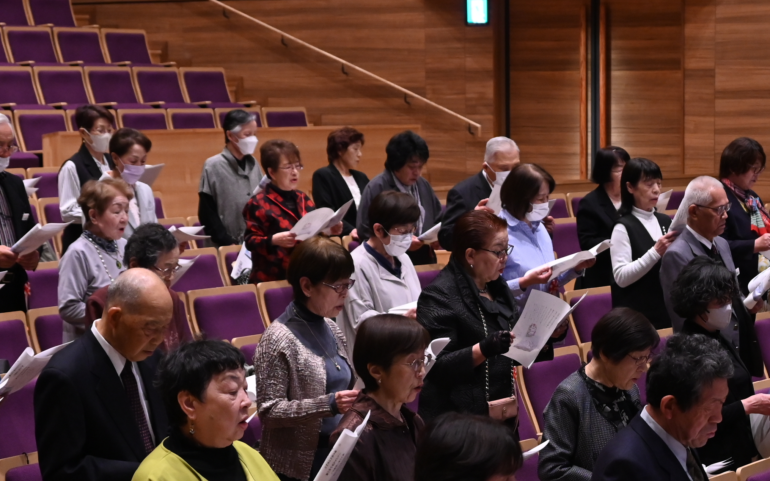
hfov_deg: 20.6
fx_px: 2099
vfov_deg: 13.0
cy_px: 374
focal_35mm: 100
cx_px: 612
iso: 2500
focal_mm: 44
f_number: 5.3
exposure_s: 1/100
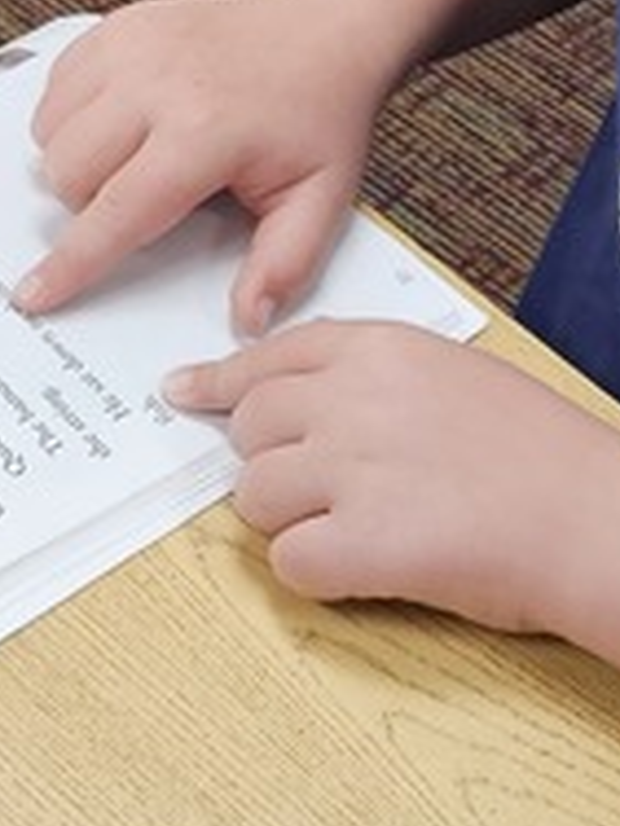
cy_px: -31
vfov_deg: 15.4
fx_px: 2985
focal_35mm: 125
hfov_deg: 11.6
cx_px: -158
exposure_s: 1/120
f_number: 1.8
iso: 160
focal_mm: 5.4
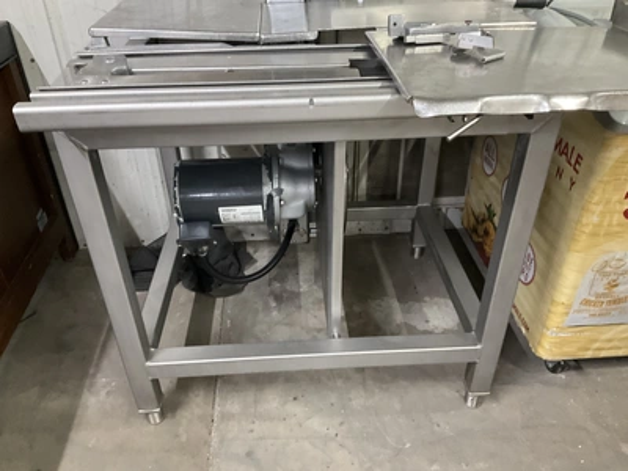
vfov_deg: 48.2
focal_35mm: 29
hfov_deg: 61.7
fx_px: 526
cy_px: 236
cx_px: 314
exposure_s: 1/30
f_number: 1.8
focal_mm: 3
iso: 250
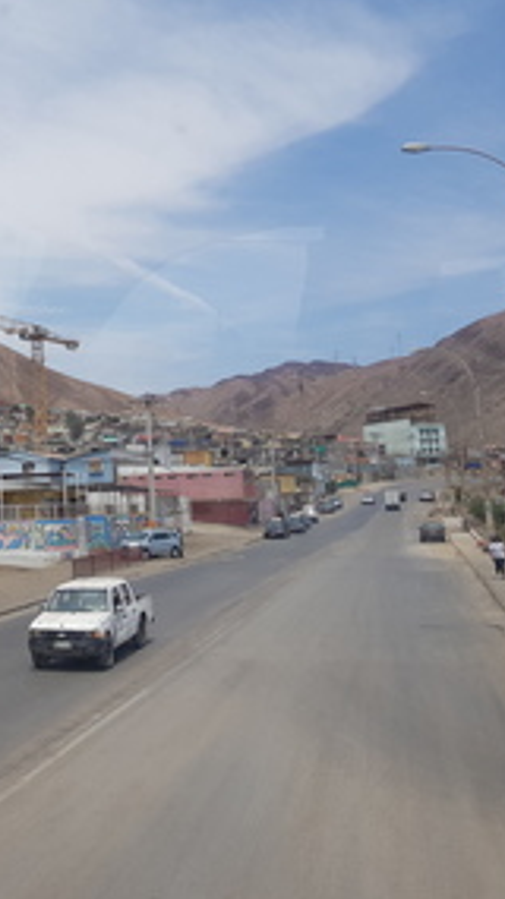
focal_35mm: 40
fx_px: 954
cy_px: 429
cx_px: -30
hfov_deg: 27.5
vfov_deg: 50.5
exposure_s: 1/1648
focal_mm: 4.2
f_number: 1.7
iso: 40
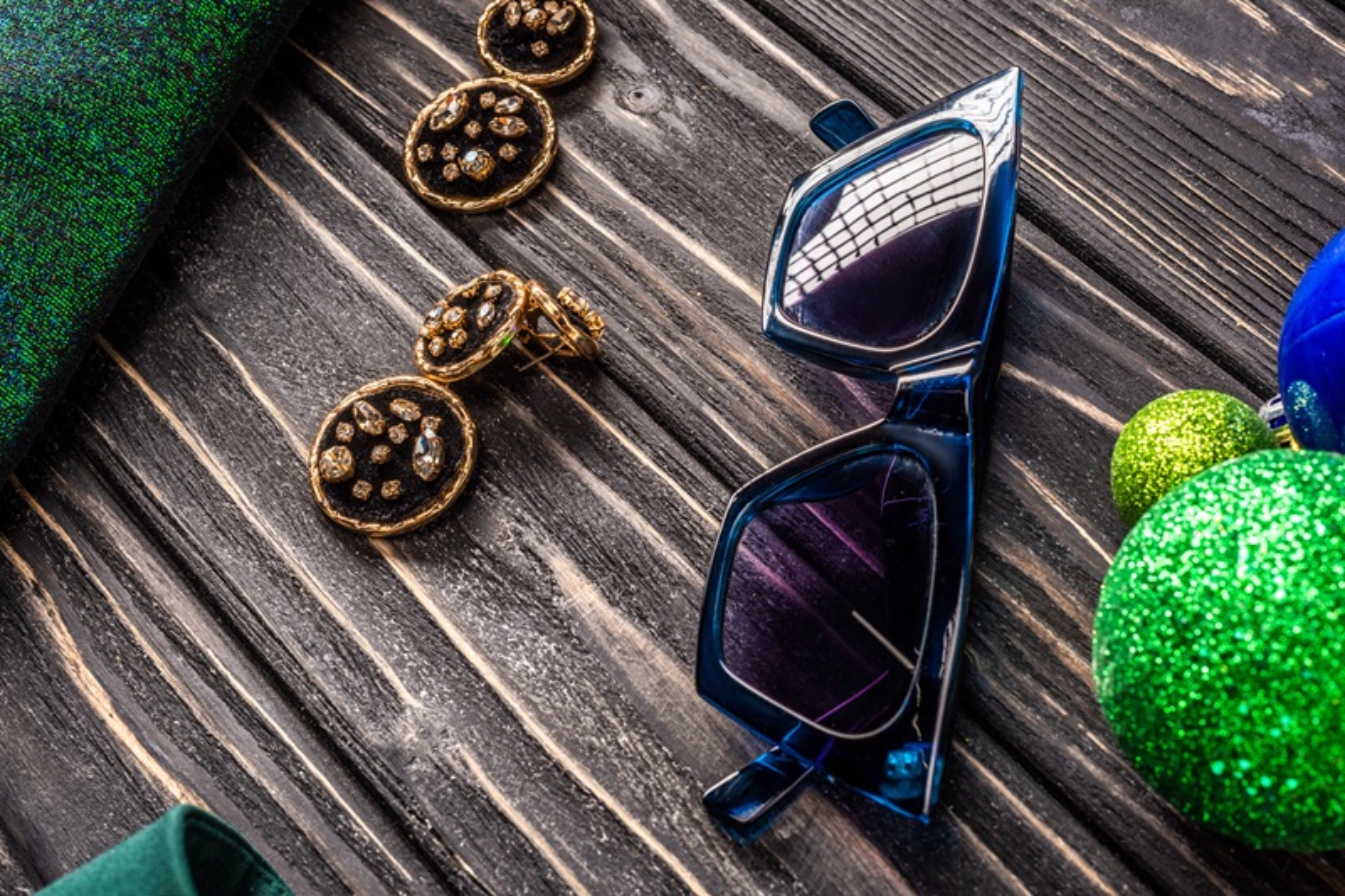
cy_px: 448
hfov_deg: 39.6
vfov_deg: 27.0
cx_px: 672
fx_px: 1868
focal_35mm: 50
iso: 160
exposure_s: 1/200
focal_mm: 50
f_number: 13
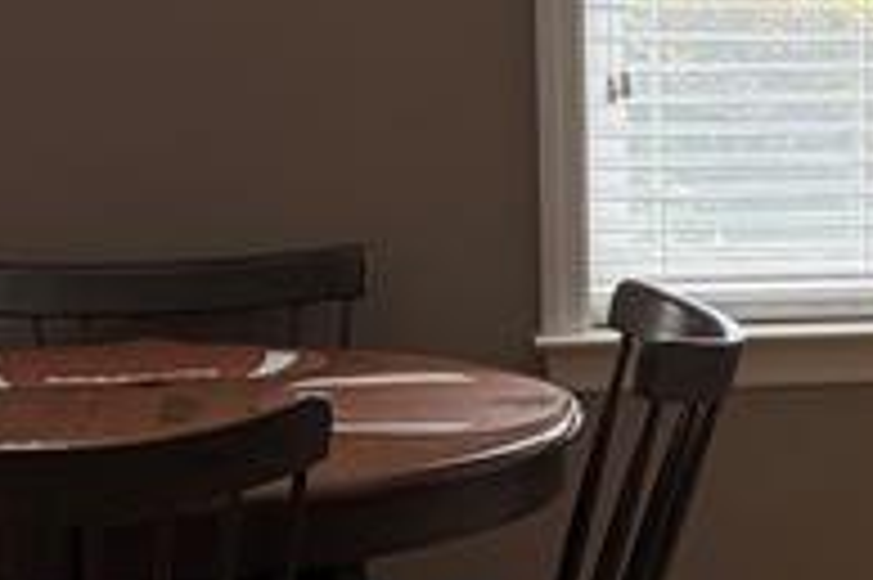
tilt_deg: -8.6
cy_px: 346
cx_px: 1076
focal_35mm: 132
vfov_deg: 10.4
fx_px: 3198
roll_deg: -0.4
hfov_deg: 15.0
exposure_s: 1/222
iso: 160
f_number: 1.78
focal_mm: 6.76
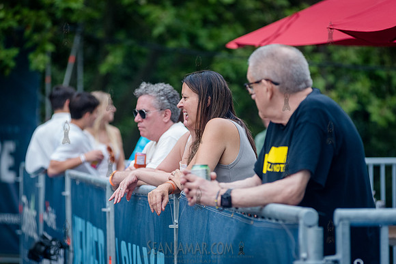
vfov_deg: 8.1
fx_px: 1870
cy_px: 132
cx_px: 198
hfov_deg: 12.1
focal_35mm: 170
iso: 2000
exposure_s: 1/250
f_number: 4
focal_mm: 170
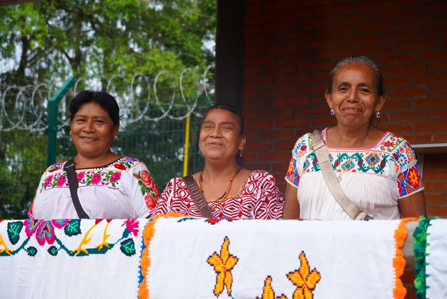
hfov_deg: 25.0
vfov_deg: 16.9
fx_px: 1006
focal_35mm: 81
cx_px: 224
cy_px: 150
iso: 100
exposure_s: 1/125
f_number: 5
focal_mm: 54
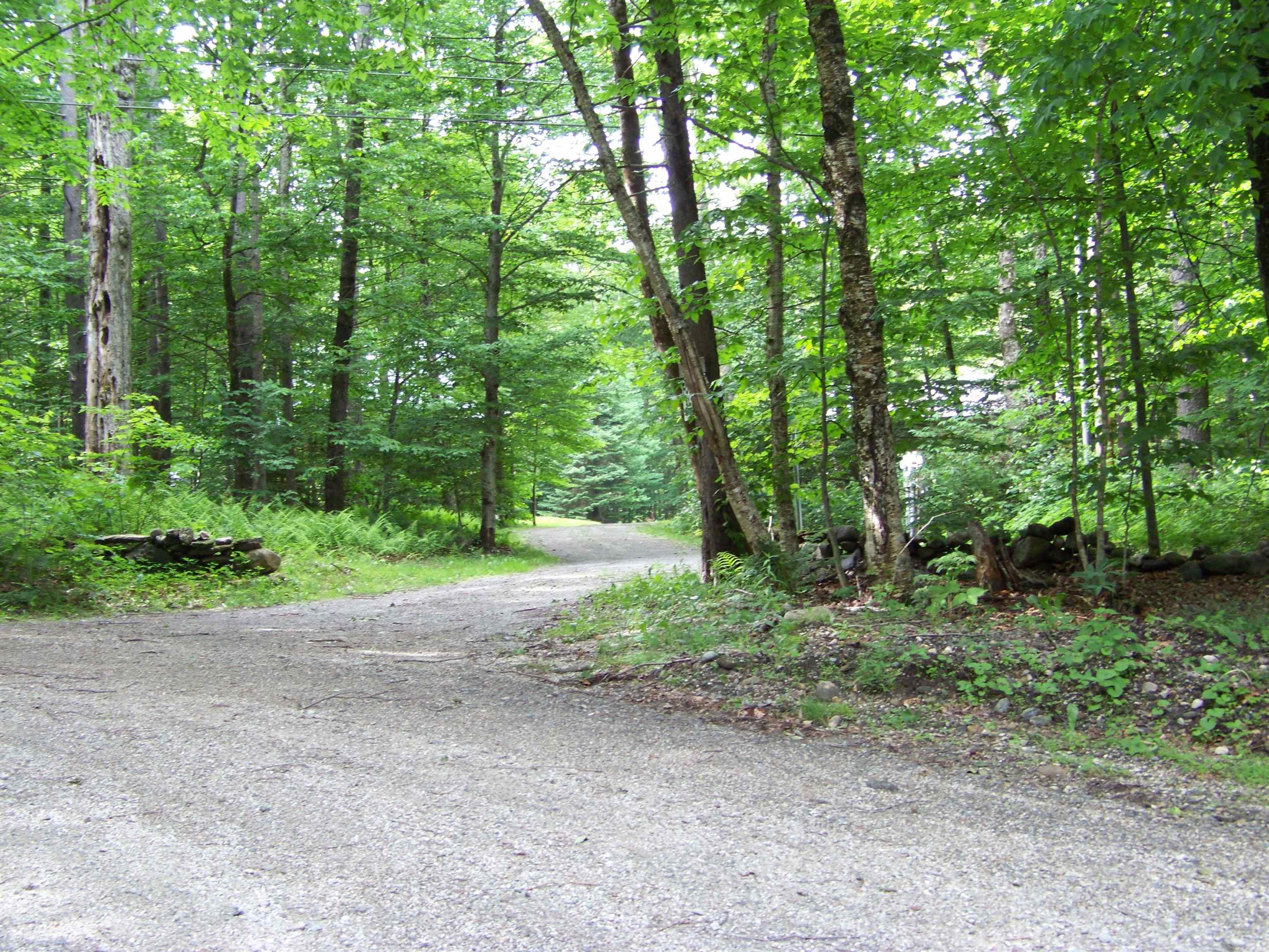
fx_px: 1576
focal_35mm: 43
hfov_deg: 43.9
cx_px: 634
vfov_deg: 33.6
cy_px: 476
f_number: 2.8
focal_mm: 6.75
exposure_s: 1/30
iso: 99
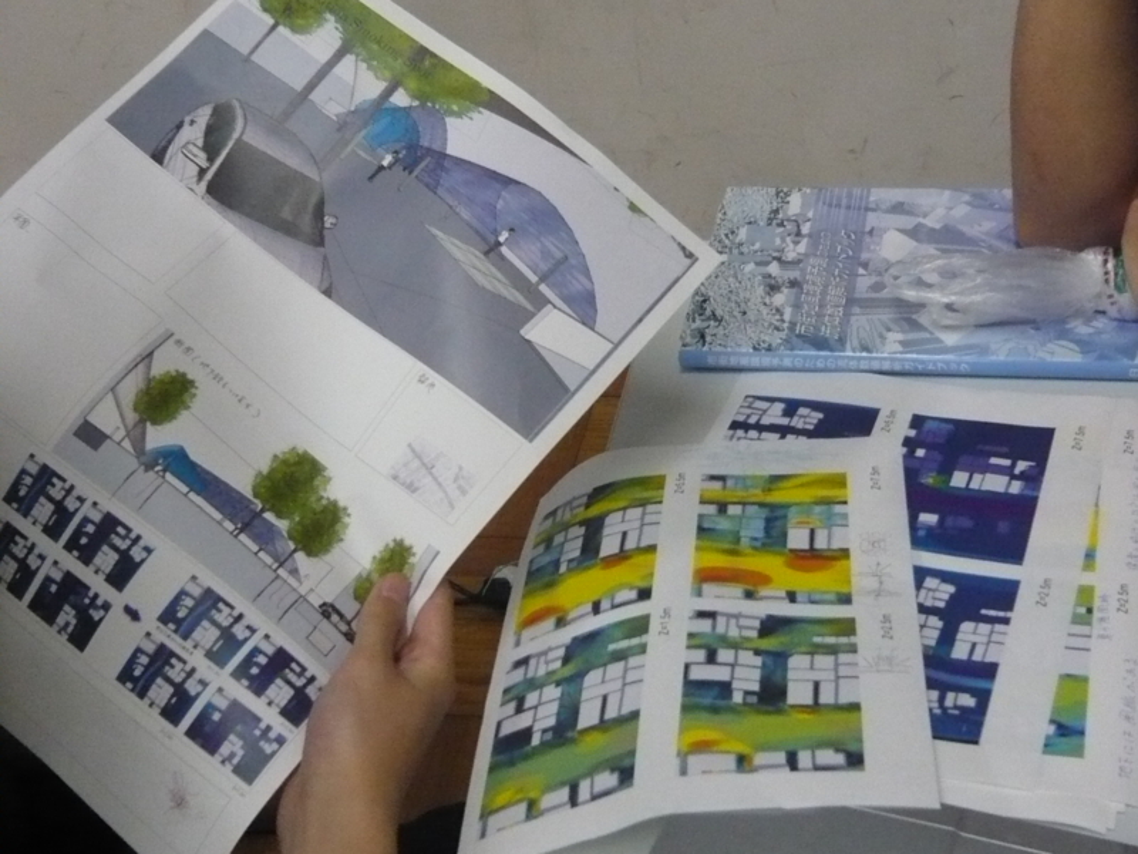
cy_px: 427
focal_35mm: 51
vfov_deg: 28.6
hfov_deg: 37.5
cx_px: 569
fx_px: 1677
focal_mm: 5.5
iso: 400
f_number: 3.1
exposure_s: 1/100
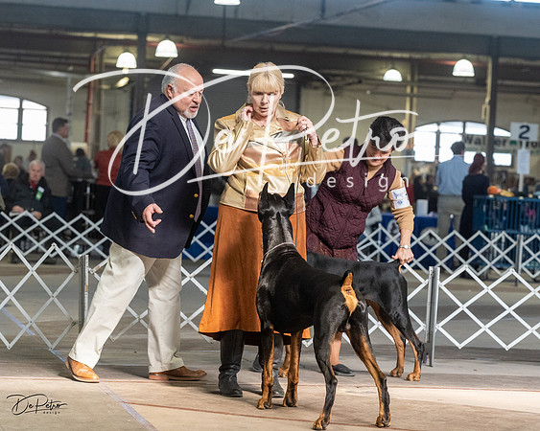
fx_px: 2033
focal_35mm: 127
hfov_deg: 15.1
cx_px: 270
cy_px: 216
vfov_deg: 12.1
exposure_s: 1/400
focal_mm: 113
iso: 6400
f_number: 5
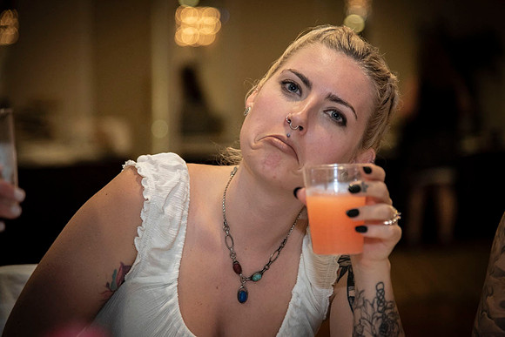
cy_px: 168
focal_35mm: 120
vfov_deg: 11.4
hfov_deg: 17.1
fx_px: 1684
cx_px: 252
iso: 1000
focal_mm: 120
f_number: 4
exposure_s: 1/200
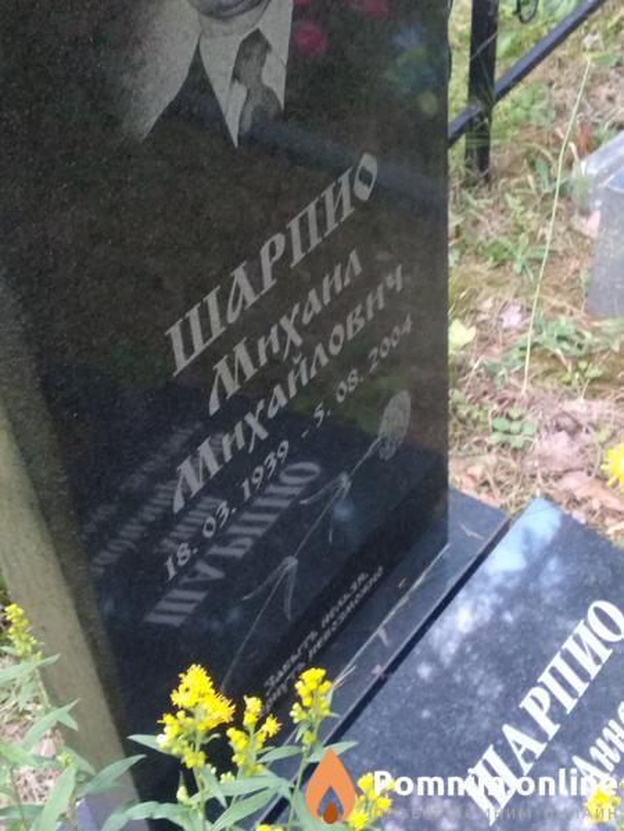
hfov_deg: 53.1
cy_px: 416
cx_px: 312
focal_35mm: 26
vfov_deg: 67.3
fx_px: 625
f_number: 2.2
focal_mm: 3.81
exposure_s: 1/20
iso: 800
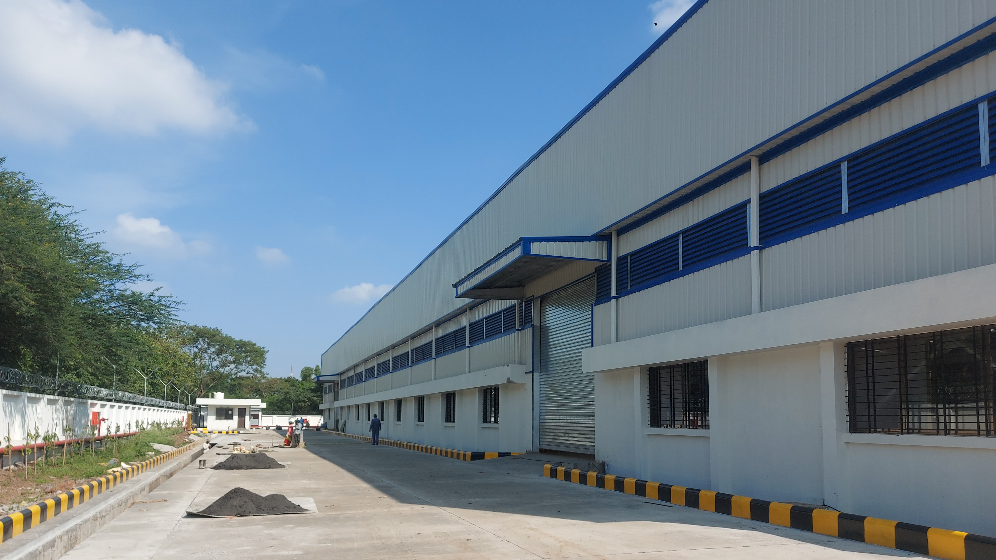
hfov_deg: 67.9
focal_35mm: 28
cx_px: 508
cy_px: 356
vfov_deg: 41.2
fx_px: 739
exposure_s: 1/1283
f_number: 1.8
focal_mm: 5.23
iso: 32
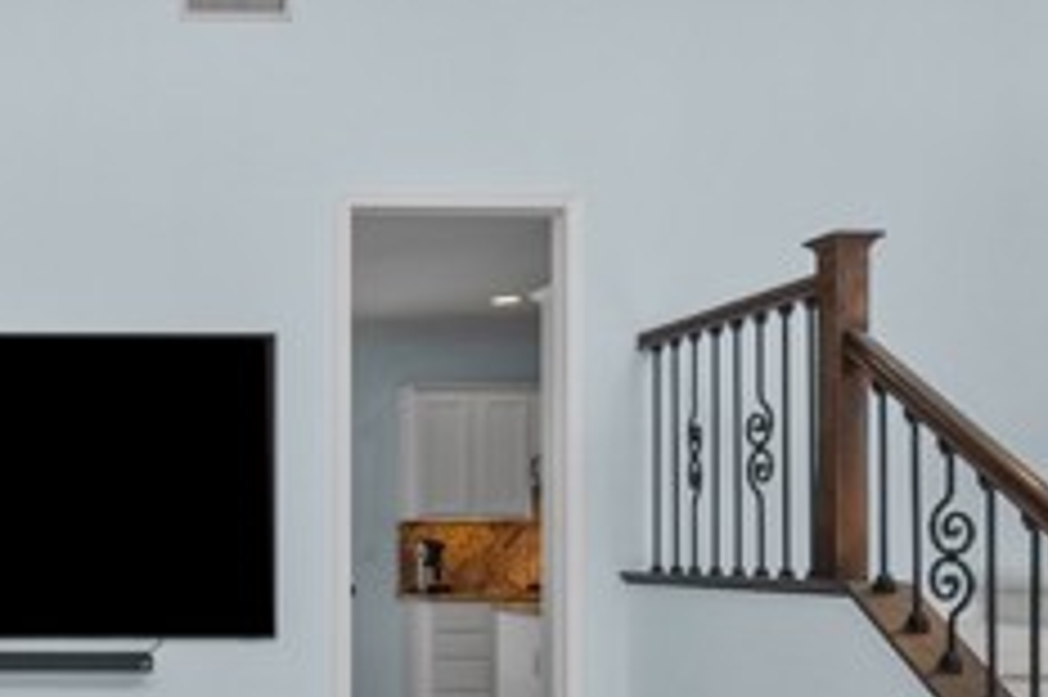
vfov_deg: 30.0
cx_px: 22
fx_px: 1280
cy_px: 515
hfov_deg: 39.7
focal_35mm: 44
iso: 2000
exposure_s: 1/60
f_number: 8
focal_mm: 16
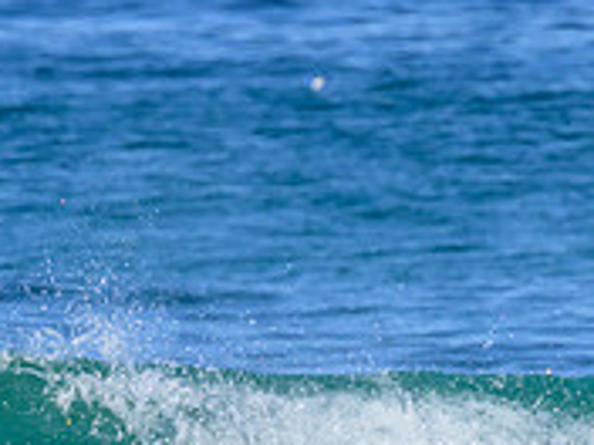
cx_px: 30
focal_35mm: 2546
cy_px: 558
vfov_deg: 0.6
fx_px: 43689
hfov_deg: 0.8
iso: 800
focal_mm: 590
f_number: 11
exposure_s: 1/2000
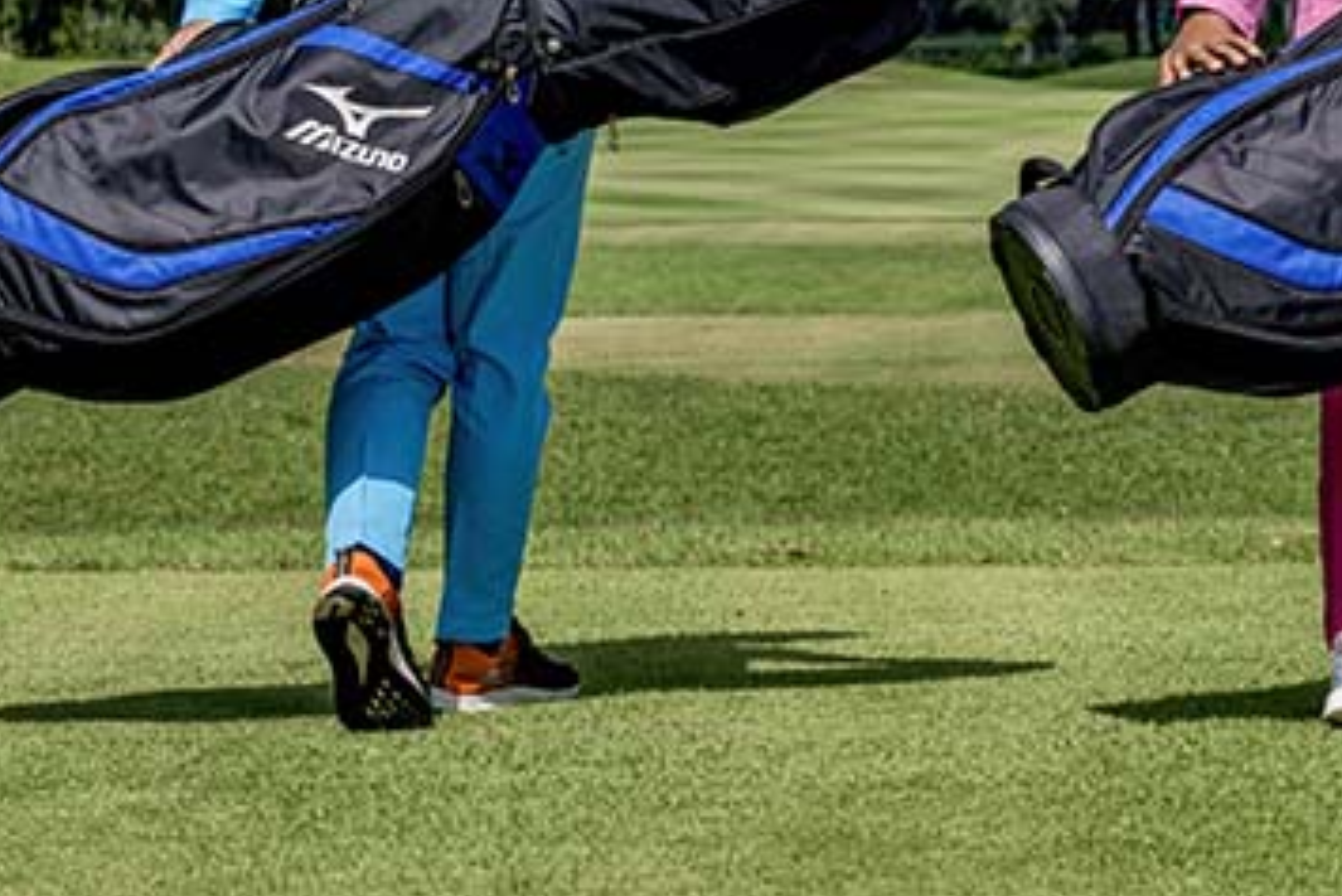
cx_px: 1365
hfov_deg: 7.8
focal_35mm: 262
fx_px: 9770
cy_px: -42
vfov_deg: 5.2
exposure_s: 1/200
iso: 64
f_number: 10
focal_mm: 97
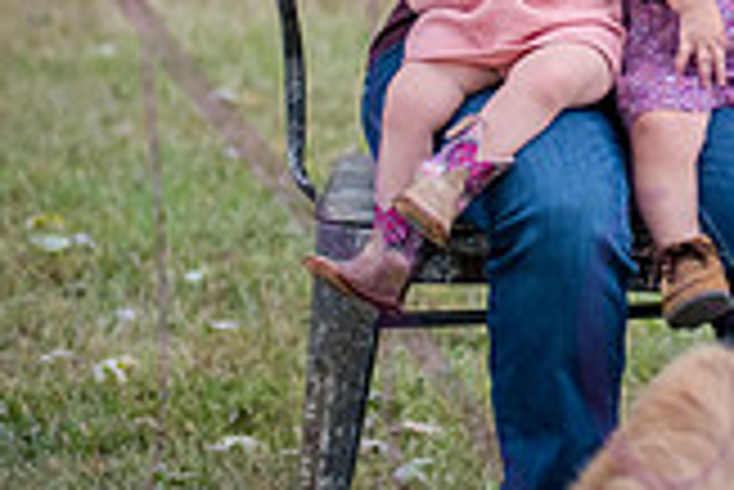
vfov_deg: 4.8
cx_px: 829
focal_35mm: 285
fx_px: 5816
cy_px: -110
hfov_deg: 7.2
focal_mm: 80
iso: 400
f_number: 3.2
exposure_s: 1/640
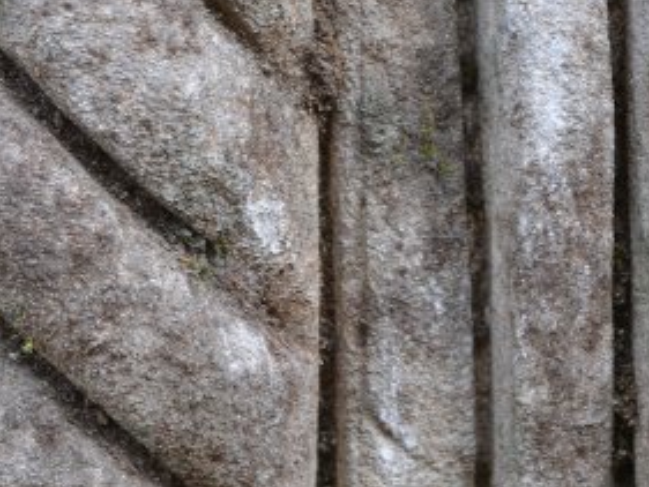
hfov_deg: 6.4
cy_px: -409
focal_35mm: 308
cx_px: 291
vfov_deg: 4.8
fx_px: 5777
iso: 100
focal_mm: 50
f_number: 4
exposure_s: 1/60
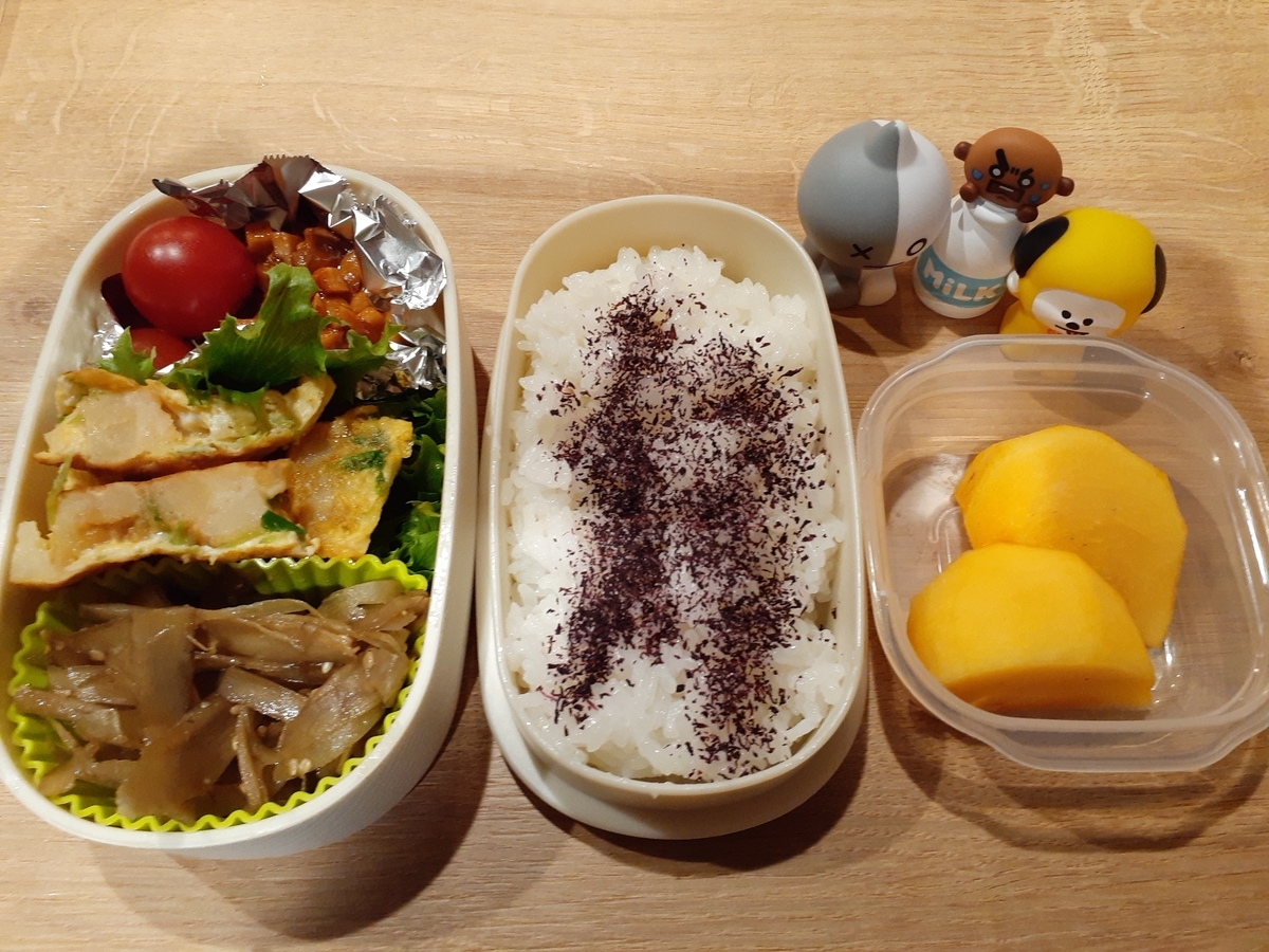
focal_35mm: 27
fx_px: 990
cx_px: 634
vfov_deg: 51.4
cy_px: 476
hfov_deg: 65.3
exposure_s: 1/33
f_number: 1.9
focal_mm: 3.6
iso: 250
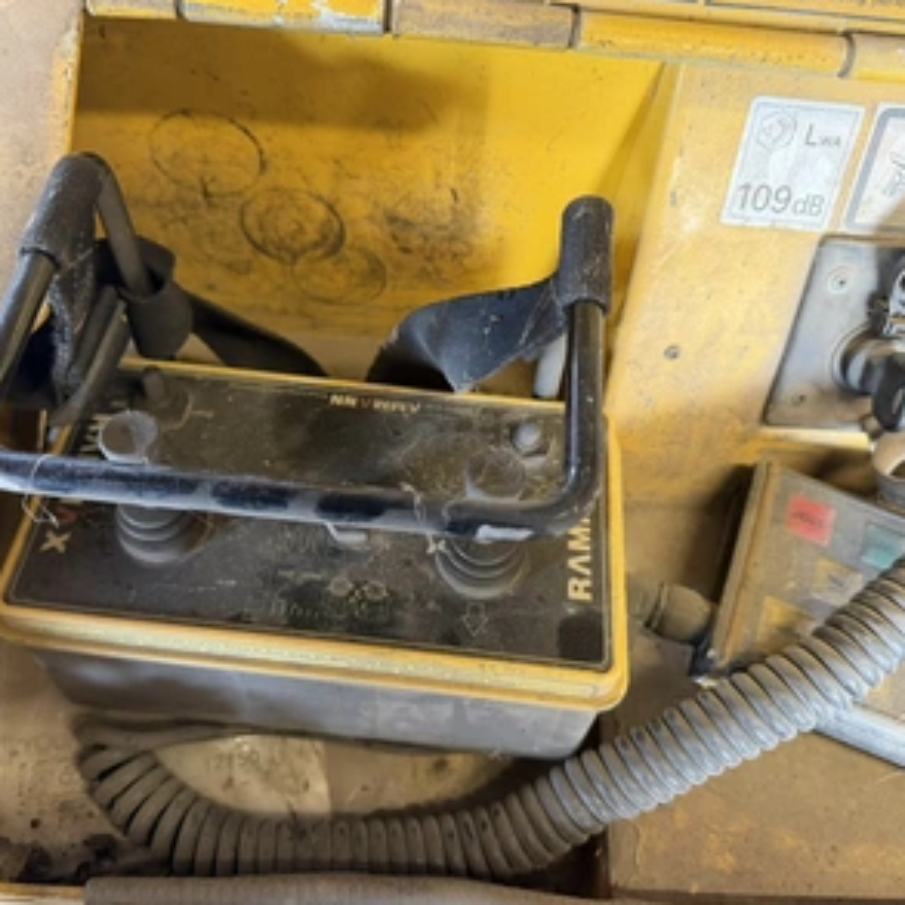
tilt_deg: -60.3
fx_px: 858
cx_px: 417
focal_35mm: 29
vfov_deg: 55.6
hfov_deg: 55.6
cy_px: 448
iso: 320
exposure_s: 1/60
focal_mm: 6.76
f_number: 1.78
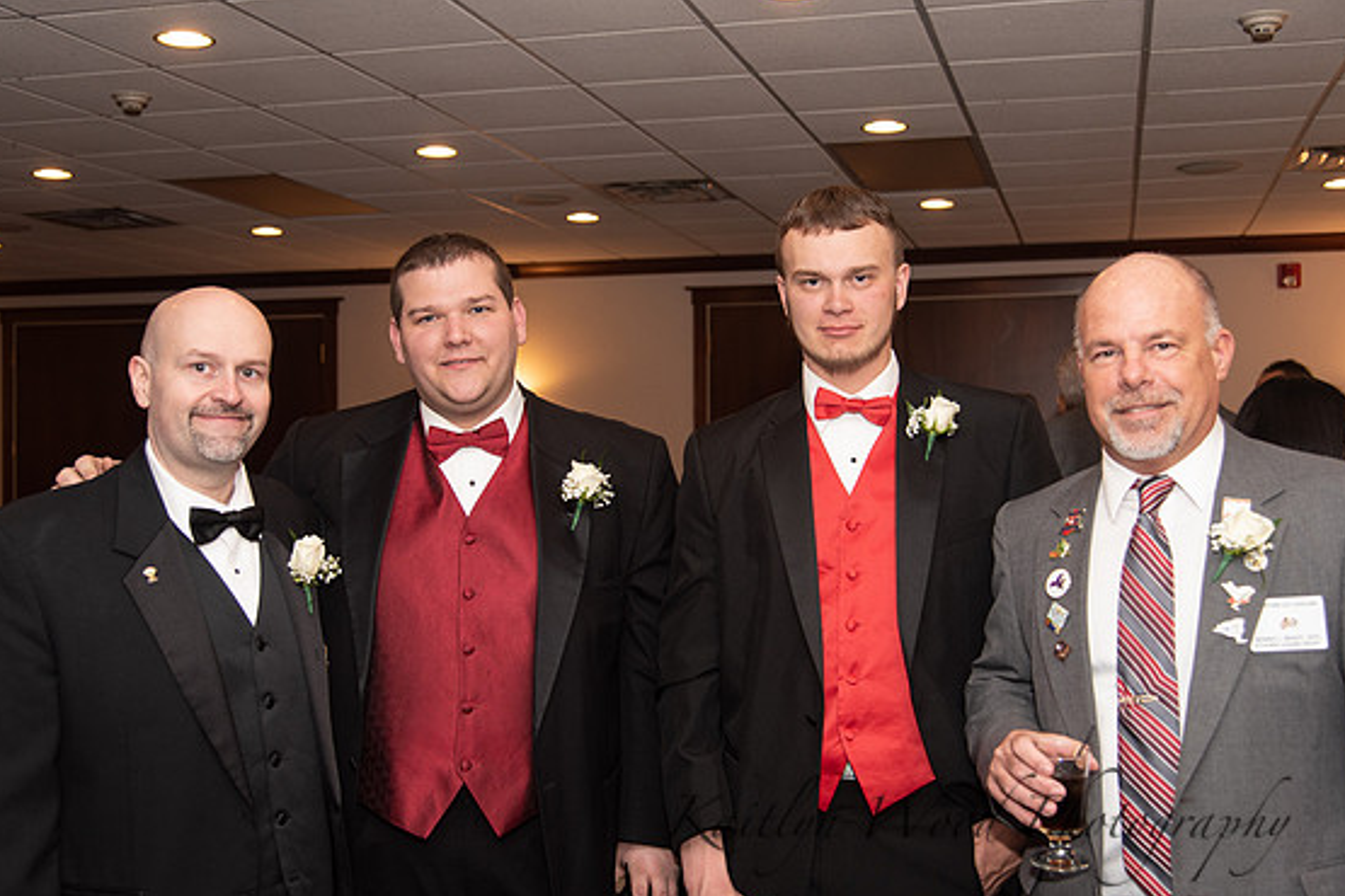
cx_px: 666
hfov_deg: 47.4
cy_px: 444
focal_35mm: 41
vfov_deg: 32.6
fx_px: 1532
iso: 800
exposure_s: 1/200
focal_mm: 38
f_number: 4
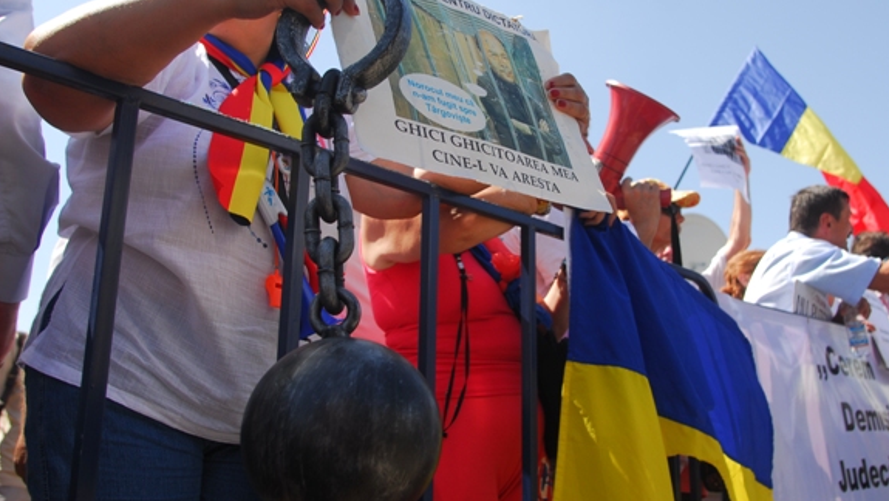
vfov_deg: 33.7
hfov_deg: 56.5
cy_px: 220
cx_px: 492
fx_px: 825
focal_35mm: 35
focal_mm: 20
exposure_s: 1/500
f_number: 3.5
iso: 100
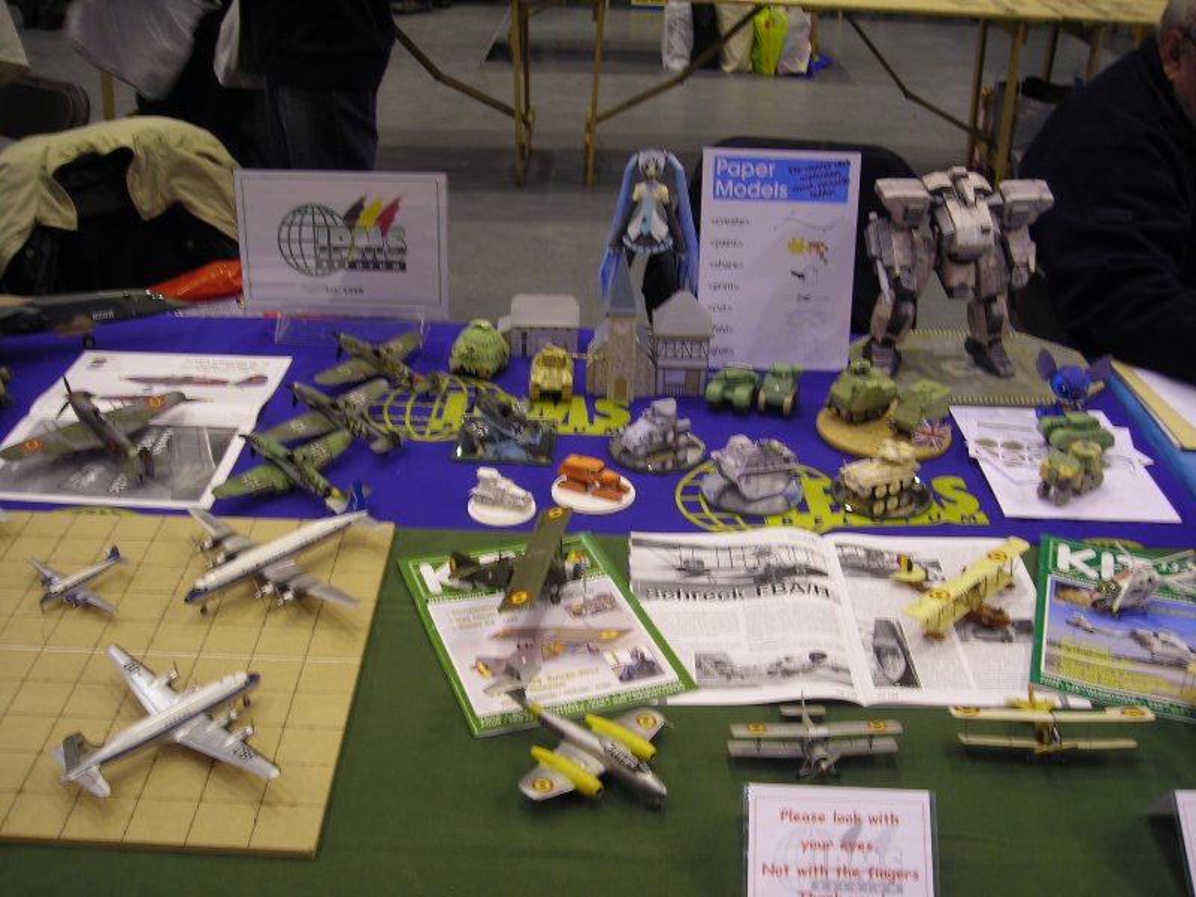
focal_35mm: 38
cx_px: 598
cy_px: 448
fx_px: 1313
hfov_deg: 49.0
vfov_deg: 37.7
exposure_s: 1/7.5
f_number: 3.2
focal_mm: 6.3
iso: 50
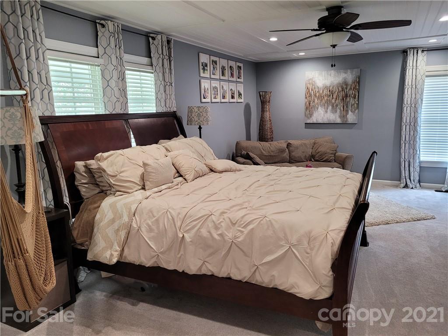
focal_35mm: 26
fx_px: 336
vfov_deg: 53.1
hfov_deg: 67.3
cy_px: 168
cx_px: 224
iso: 320
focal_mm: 5.4
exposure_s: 1/119
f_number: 1.8
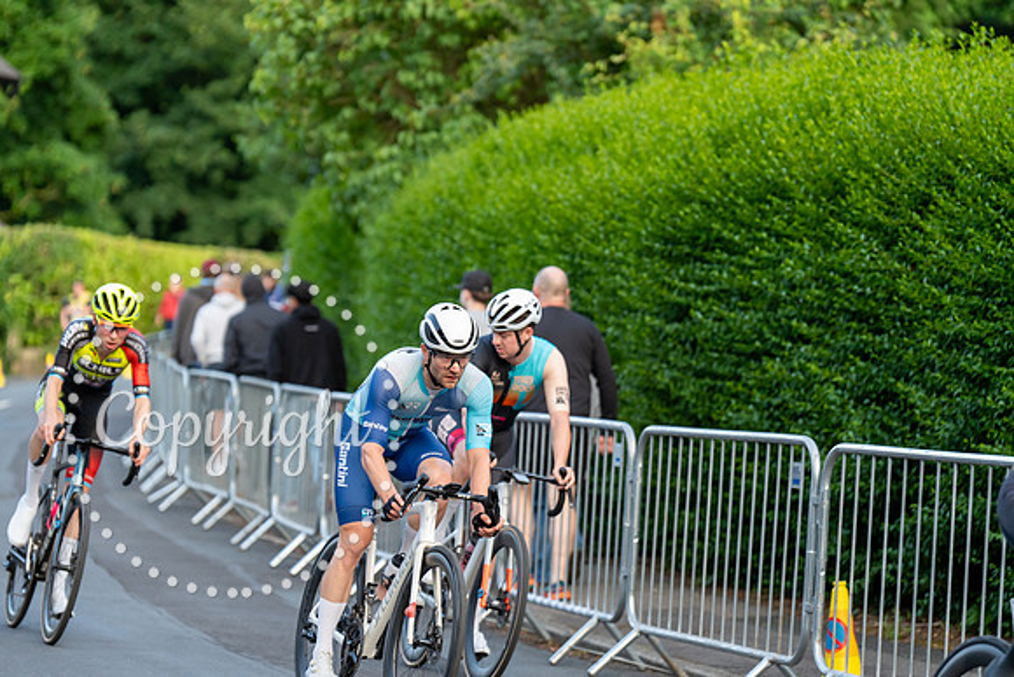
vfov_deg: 10.3
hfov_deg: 15.4
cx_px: 507
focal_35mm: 133
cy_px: 338
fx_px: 3747
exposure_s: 1/1000
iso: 2500
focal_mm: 133
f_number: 2.8
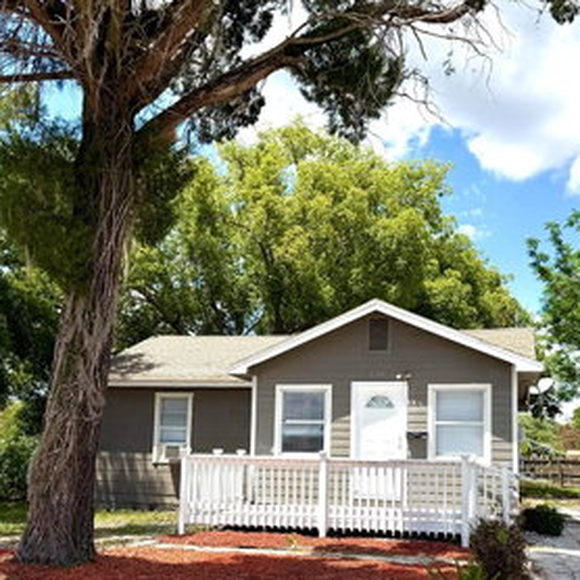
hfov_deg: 42.8
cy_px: 392
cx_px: 303
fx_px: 739
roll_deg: -0.6
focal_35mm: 39
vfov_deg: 42.2
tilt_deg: +4.6
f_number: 1.78
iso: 80
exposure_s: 1/6173
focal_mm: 6.76
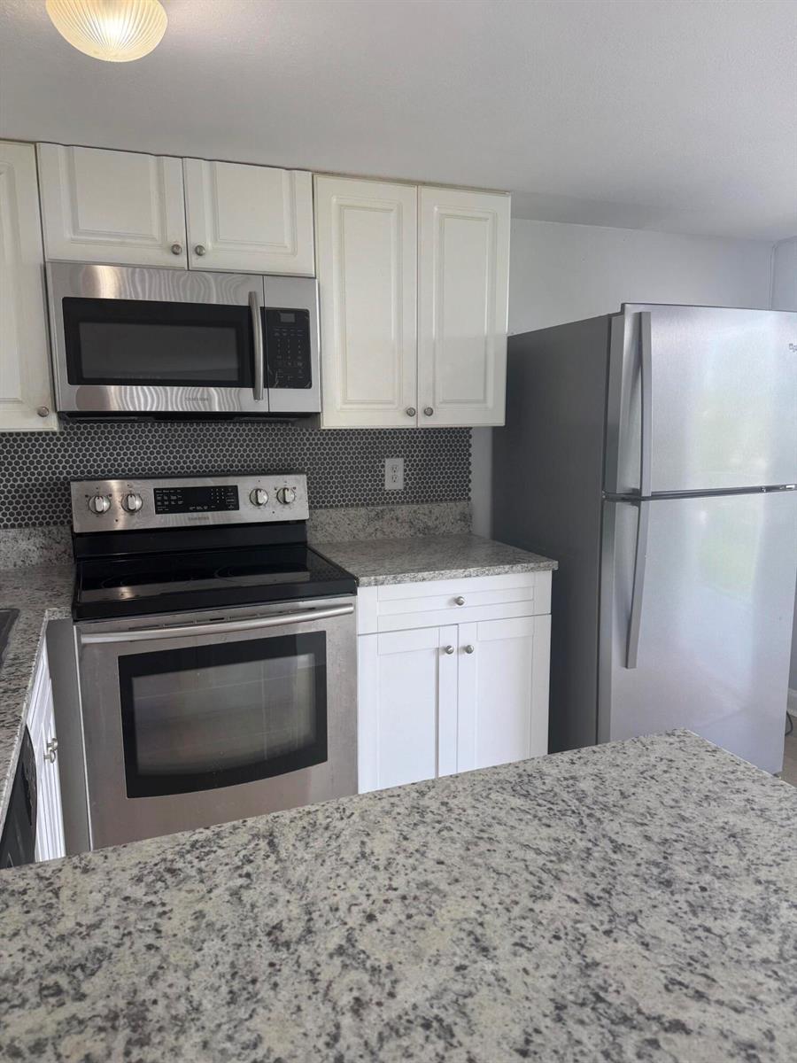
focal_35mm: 24
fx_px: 737
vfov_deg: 71.6
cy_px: 532
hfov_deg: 56.8
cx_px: 398
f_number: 1.78
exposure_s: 1/120
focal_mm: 6.76
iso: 80
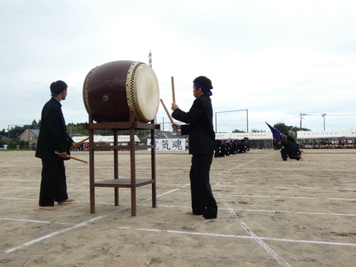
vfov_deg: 44.2
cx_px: 178
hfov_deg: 56.8
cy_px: 134
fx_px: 329
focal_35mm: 32
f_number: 3.4
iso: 80
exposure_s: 1/500
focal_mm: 5.8
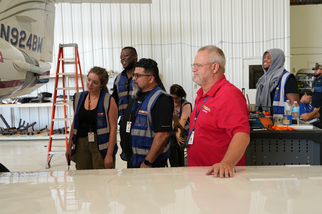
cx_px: 161
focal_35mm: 34
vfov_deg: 38.9
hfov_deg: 55.8
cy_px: 107
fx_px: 304
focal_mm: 34
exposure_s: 1/160
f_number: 4.5
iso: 500
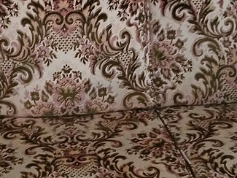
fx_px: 548
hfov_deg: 24.2
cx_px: 69
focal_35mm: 80
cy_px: 108
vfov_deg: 18.4
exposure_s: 1/20
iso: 500
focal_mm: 3.98
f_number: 1.8
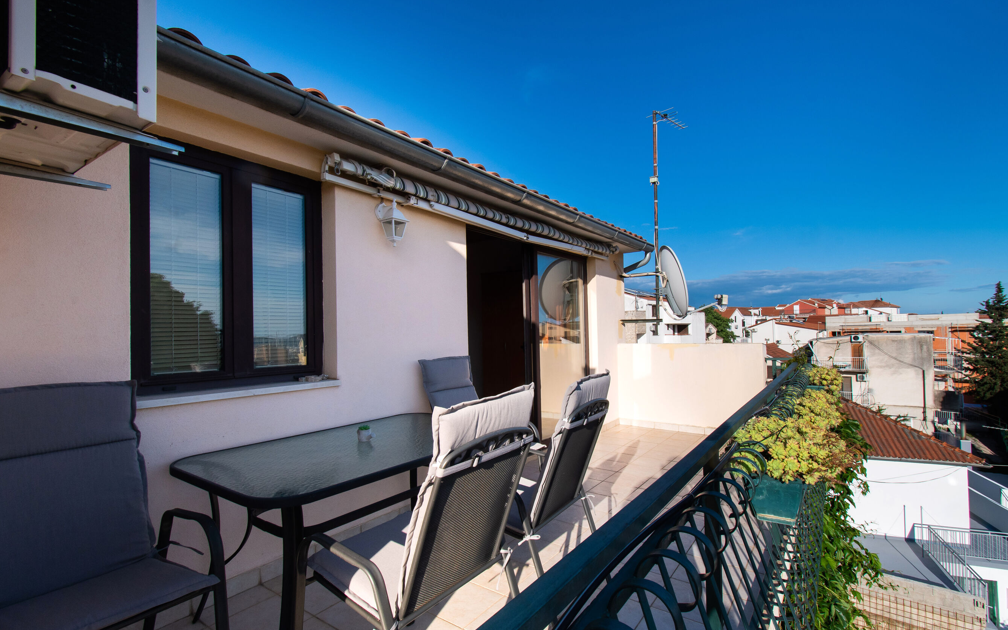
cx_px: 512
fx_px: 440
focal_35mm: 16
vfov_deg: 71.2
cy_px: 337
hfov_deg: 97.8
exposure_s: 1/200
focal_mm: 10
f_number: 13
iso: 100
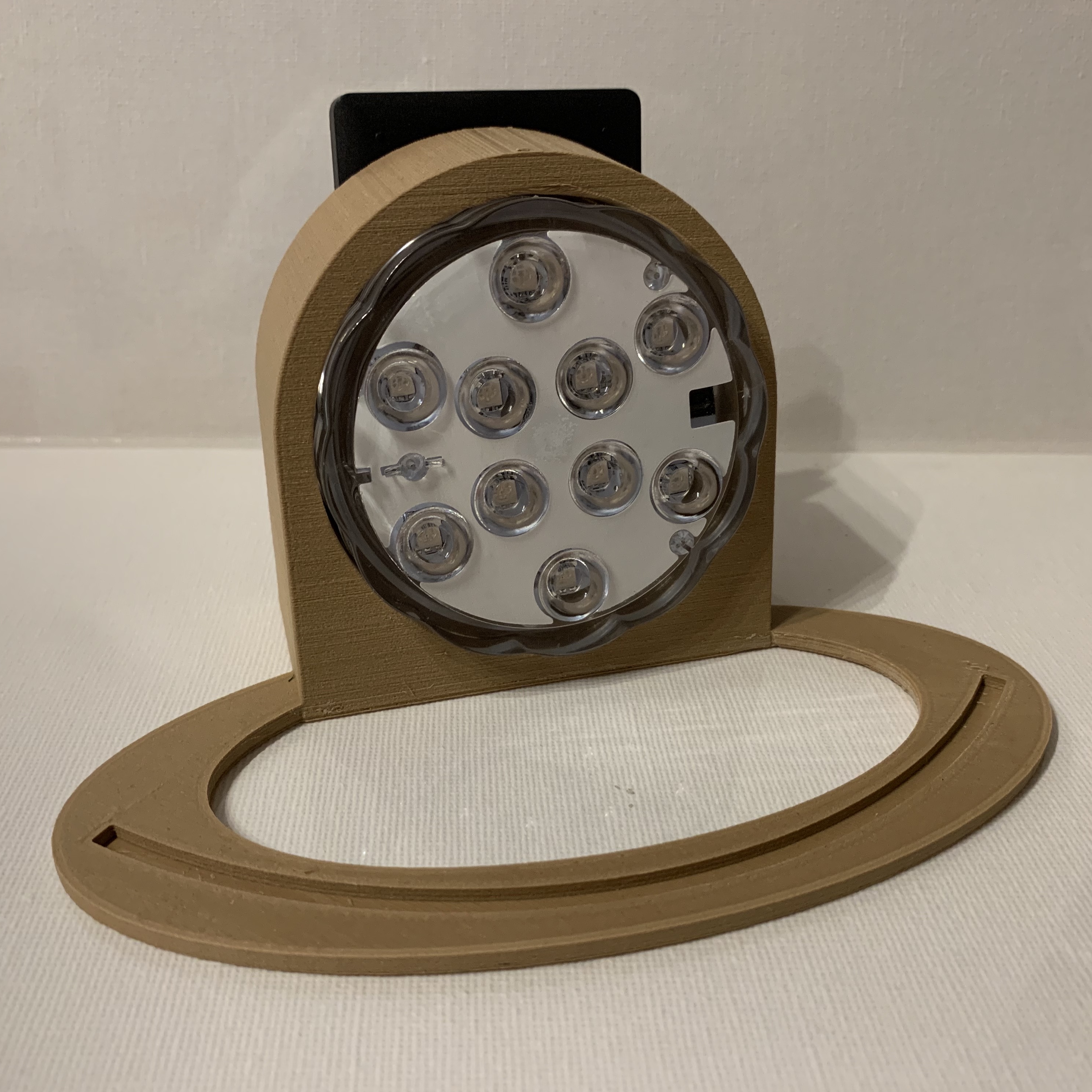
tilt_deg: -28.8
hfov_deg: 52.5
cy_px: 551
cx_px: 510
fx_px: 1106
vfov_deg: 52.5
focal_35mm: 31
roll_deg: -1.2
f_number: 1.8
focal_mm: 4.25
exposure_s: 1/50
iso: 200
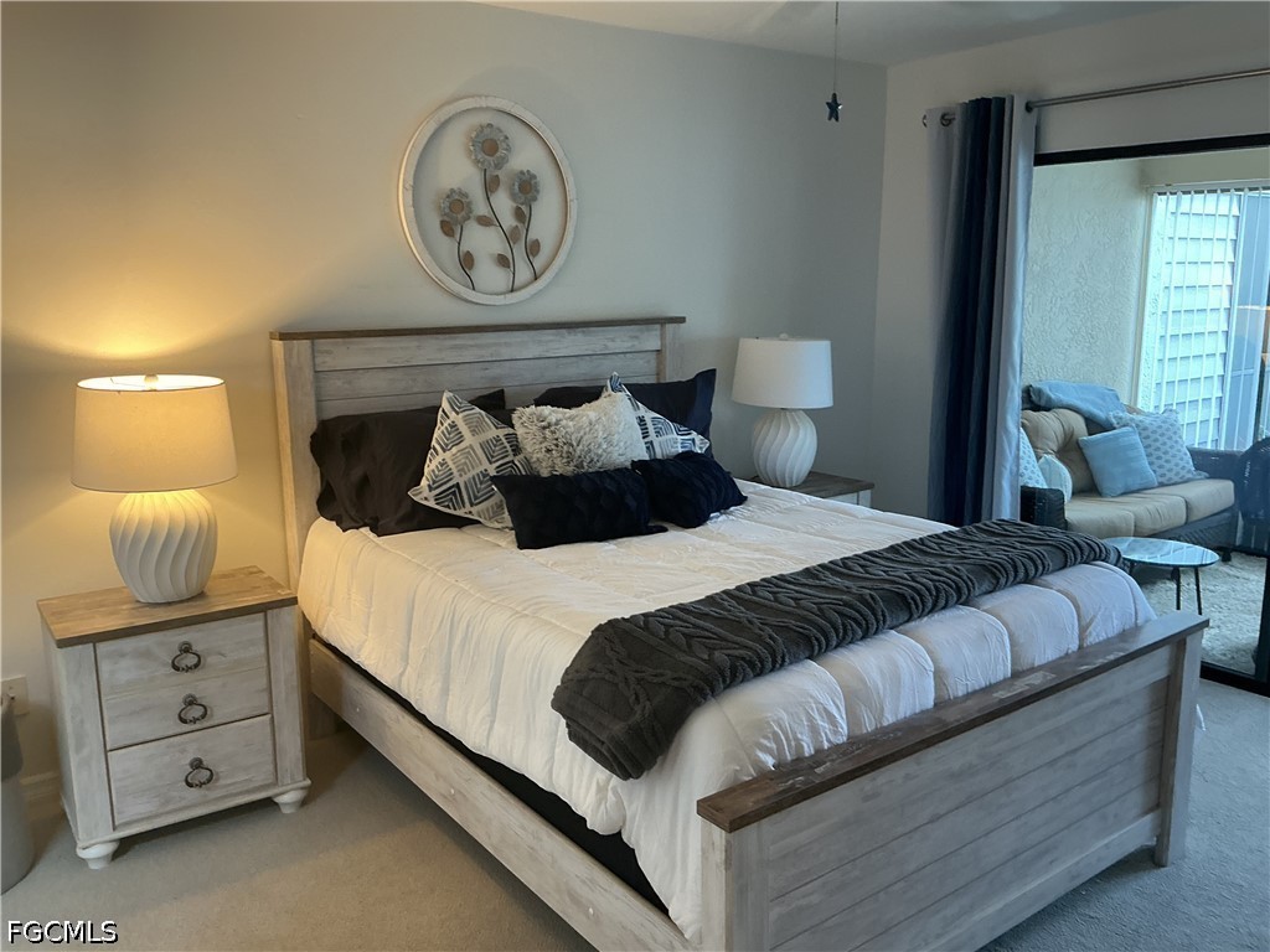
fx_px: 1064
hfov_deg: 61.7
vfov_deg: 48.2
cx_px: 635
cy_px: 476
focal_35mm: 29
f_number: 1.8
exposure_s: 1/60
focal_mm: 3
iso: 100
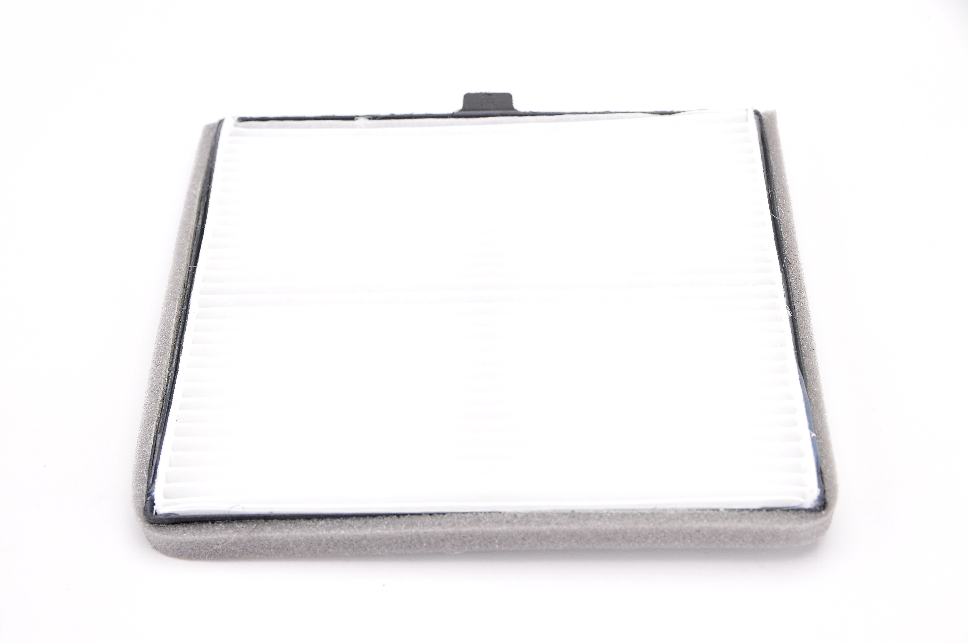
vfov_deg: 18.1
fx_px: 2014
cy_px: 322
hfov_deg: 27.0
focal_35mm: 75
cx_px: 484
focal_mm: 50
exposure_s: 1/60
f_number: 8
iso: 500
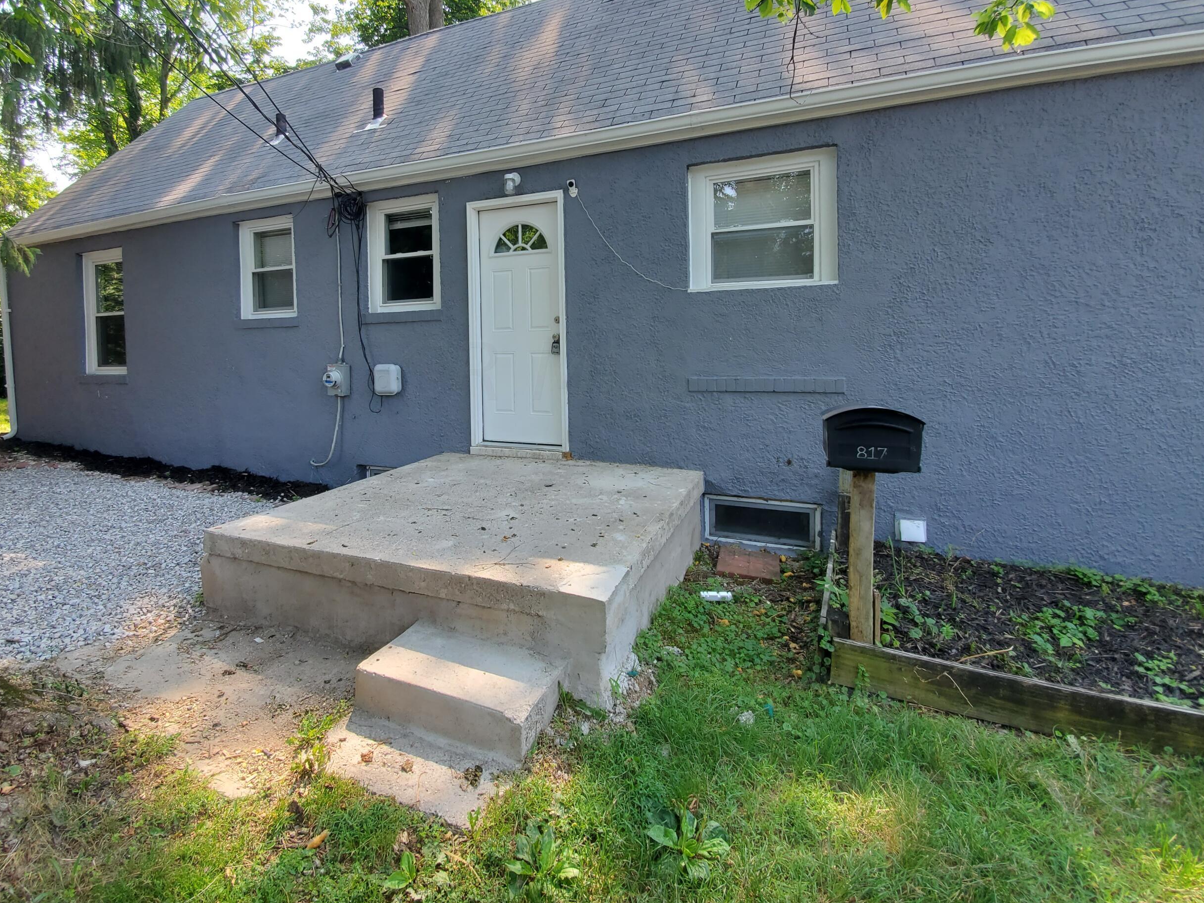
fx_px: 556
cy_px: 370
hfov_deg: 94.2
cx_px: 544
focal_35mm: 16
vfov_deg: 77.4
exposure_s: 1/151
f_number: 2.2
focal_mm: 1.8
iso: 50
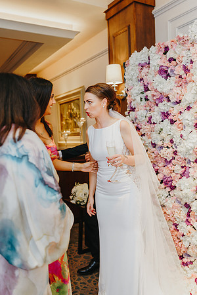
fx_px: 287
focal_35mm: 35
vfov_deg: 54.4
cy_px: 148
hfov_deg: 37.9
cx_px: 98
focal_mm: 35
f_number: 2.2
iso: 640
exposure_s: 1/200
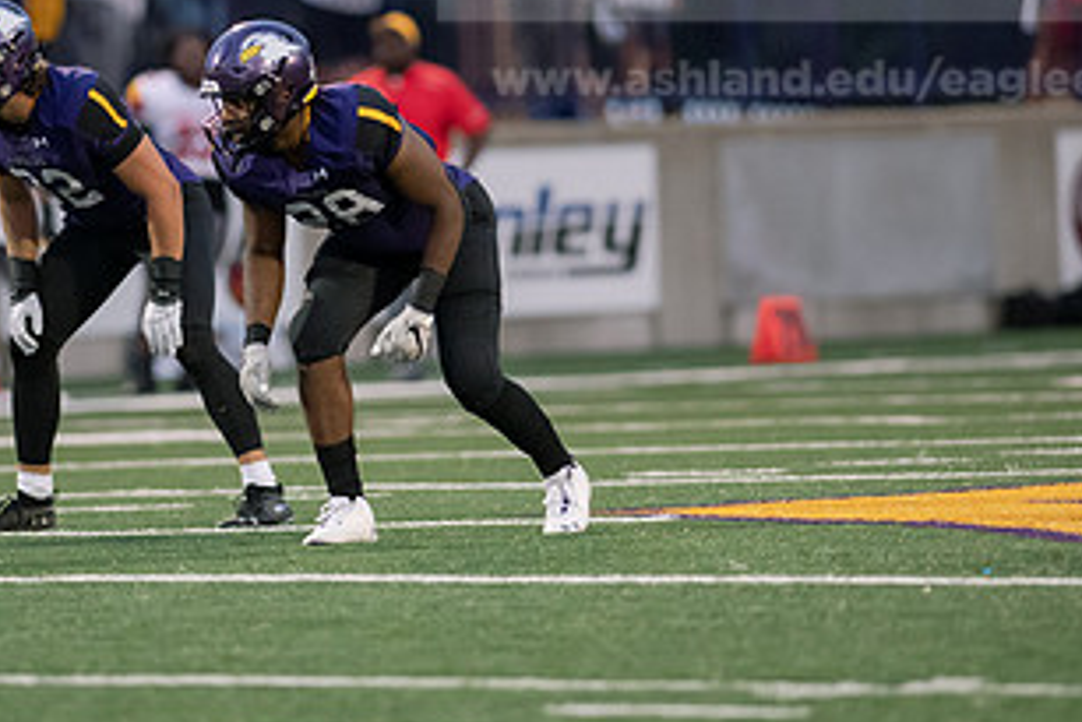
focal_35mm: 566
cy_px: 153
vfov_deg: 2.4
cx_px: 331
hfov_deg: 3.6
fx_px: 17019
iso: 3200
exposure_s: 1/800
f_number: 2.8
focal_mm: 300
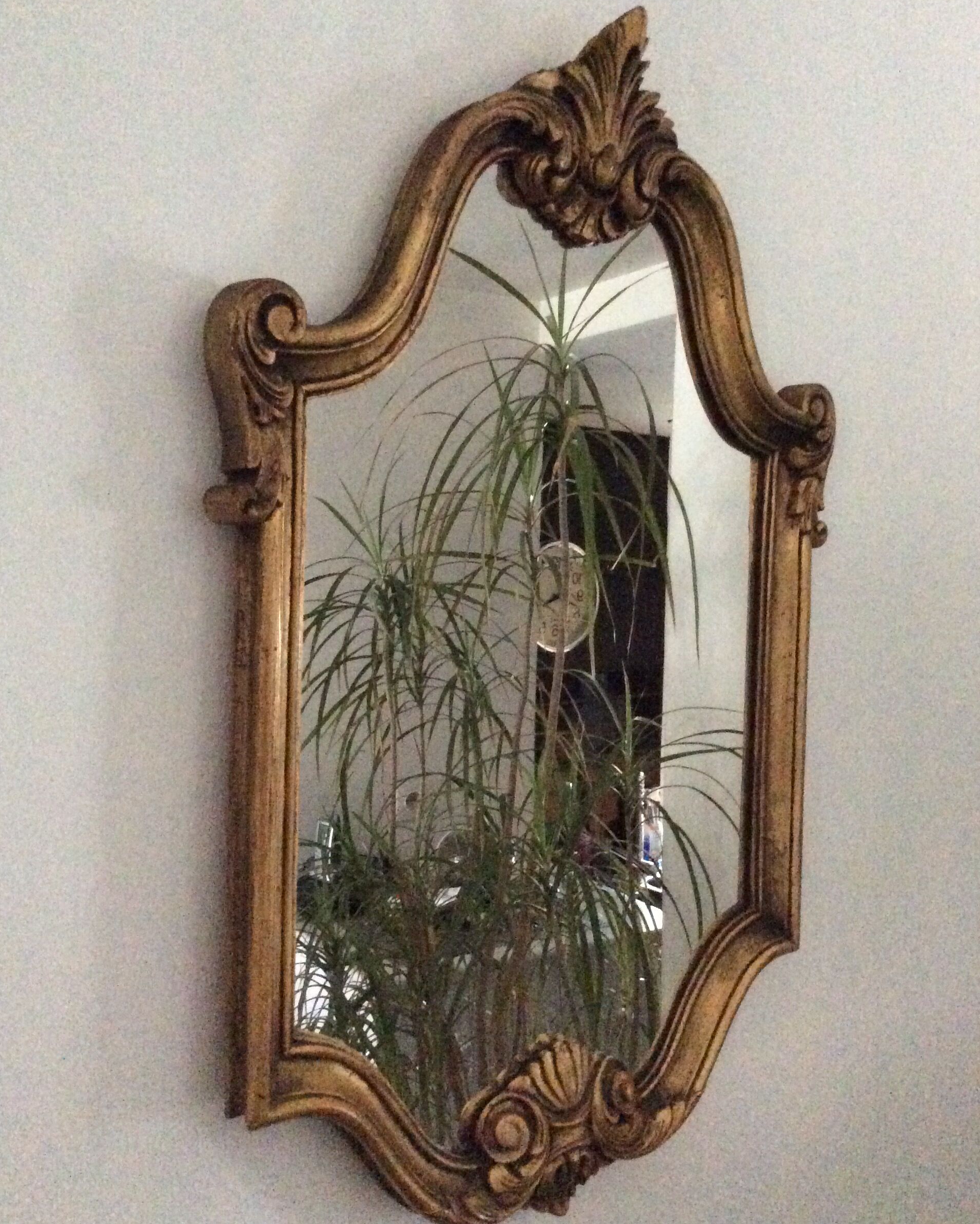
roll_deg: -1.1
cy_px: 598
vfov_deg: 52.8
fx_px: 1233
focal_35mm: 34
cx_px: 489
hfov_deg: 43.4
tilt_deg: -3.0
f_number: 2.4
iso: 800
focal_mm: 3.3
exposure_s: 1/17
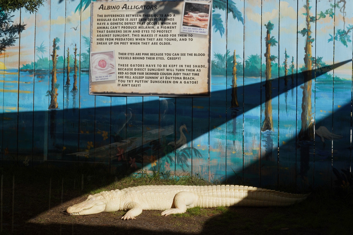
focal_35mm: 60
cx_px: 176
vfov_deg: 22.6
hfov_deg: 33.4
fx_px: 588
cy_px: 118
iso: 400
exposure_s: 1/100
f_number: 32
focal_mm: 60
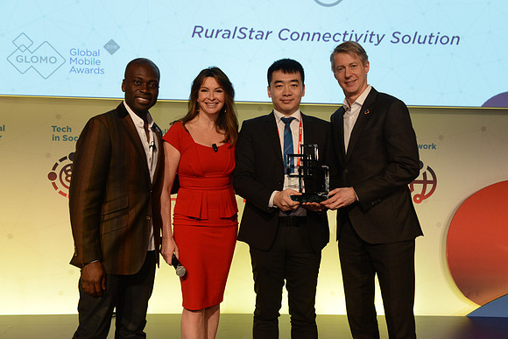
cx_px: 254
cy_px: 170
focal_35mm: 38
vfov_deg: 35.1
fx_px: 536
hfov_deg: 50.7
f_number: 6.3
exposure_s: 1/100
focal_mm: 38
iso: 1600
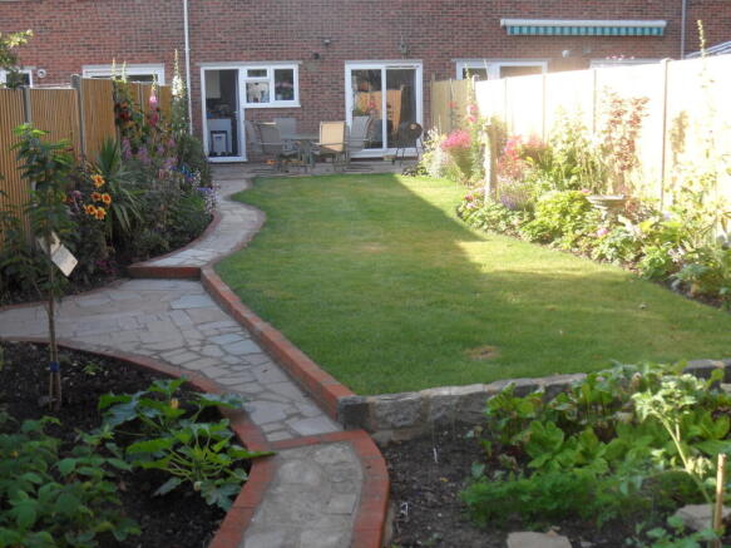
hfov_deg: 46.8
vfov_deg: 35.9
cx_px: 366
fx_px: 845
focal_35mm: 40
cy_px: 274
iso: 80
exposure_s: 1/125
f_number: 3.6
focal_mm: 6.5
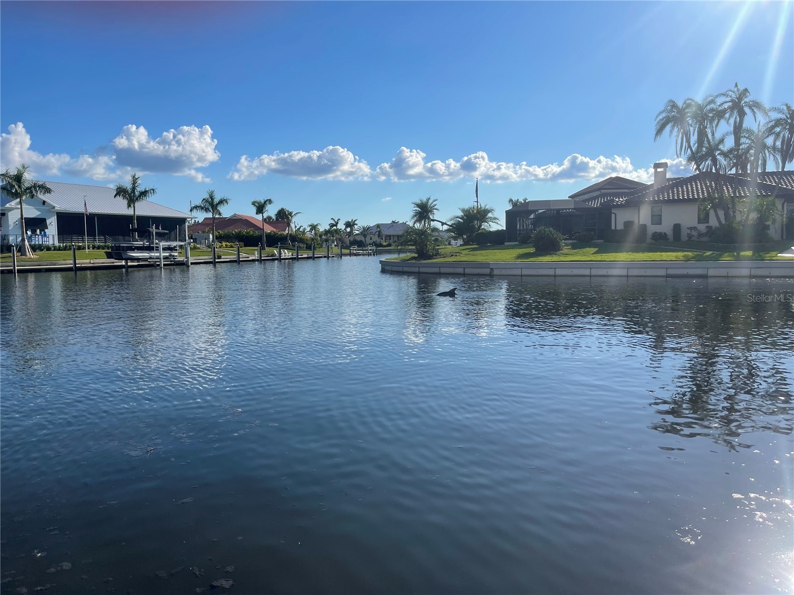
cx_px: 397
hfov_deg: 67.3
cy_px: 298
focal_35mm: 26
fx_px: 596
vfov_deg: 53.1
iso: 32
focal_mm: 5.1
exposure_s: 1/6250
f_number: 1.6
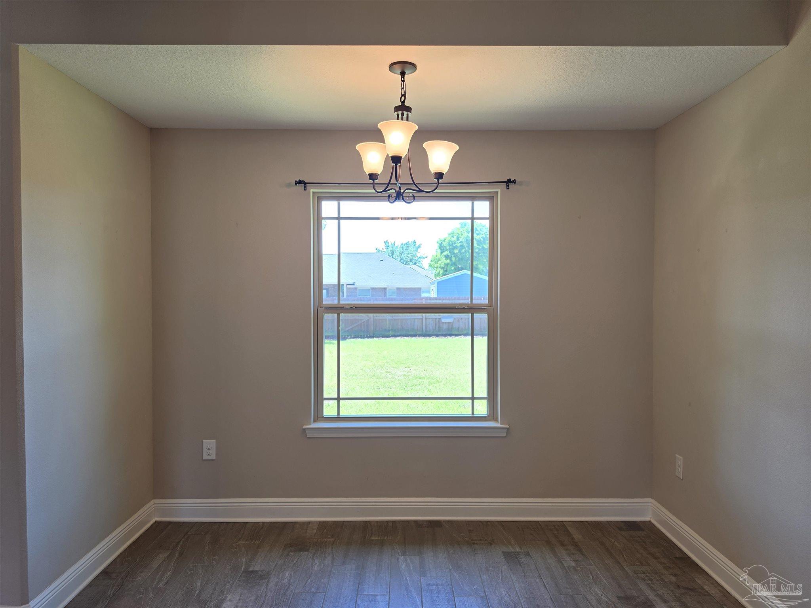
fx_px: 539
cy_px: 304
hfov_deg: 73.9
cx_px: 406
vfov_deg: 58.9
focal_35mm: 23
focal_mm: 6.5
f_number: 1.4
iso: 32
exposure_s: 1/120
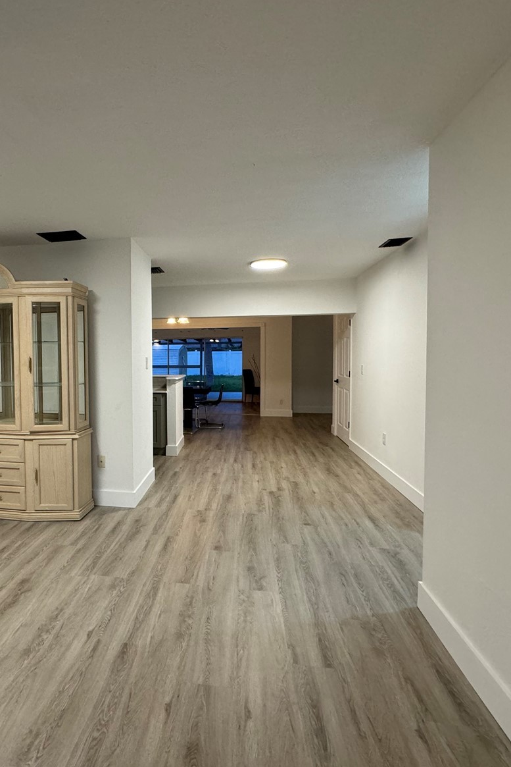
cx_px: 158
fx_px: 426
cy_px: 373
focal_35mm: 20
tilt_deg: -2.6
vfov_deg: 84.0
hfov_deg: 60.0
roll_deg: -0.1
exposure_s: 1/120
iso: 320
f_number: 2.2
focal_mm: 2.22
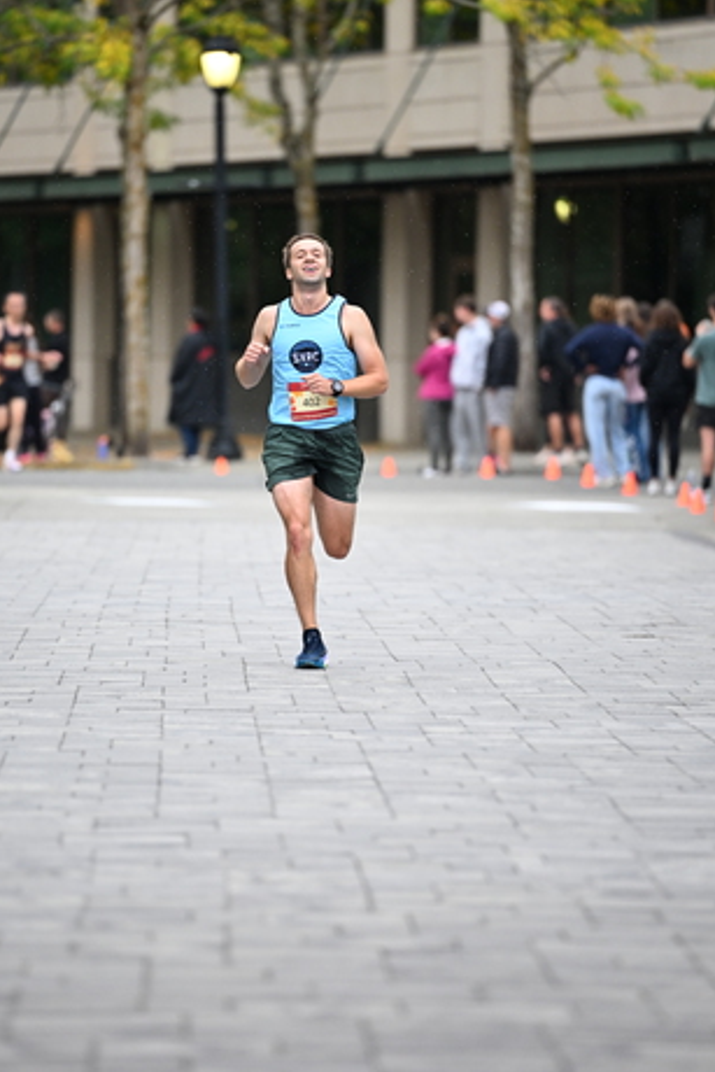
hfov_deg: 5.8
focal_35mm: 239
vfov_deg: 8.6
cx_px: 304
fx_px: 7114
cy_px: 482
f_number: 2.8
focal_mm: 200
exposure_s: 1/1600
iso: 1250
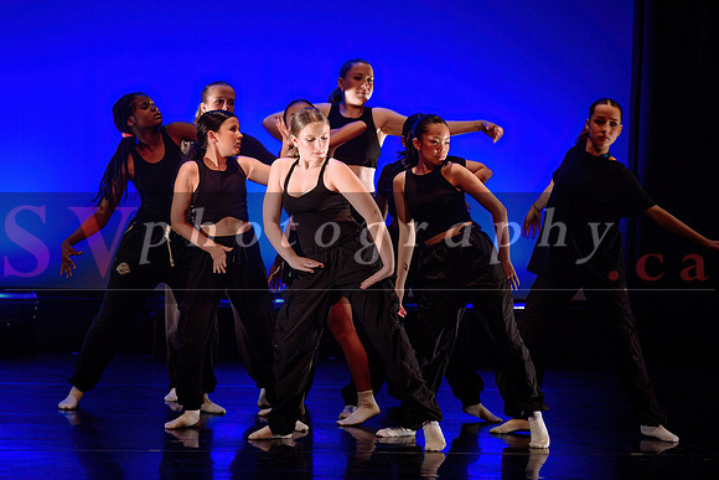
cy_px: 197
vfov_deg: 8.6
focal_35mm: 159
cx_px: 295
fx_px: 3182
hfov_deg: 12.9
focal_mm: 135
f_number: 2.8
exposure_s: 1/200
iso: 1600
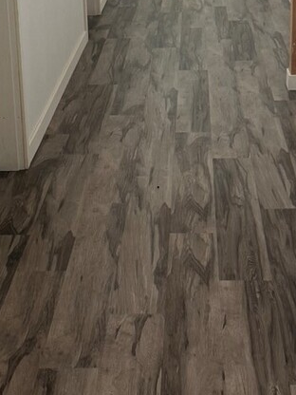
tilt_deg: -17.1
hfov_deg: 17.8
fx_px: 946
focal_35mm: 83
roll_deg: +1.6
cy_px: 93
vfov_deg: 23.3
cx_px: 148
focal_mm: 6.76
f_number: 1.78
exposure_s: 1/60
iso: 160
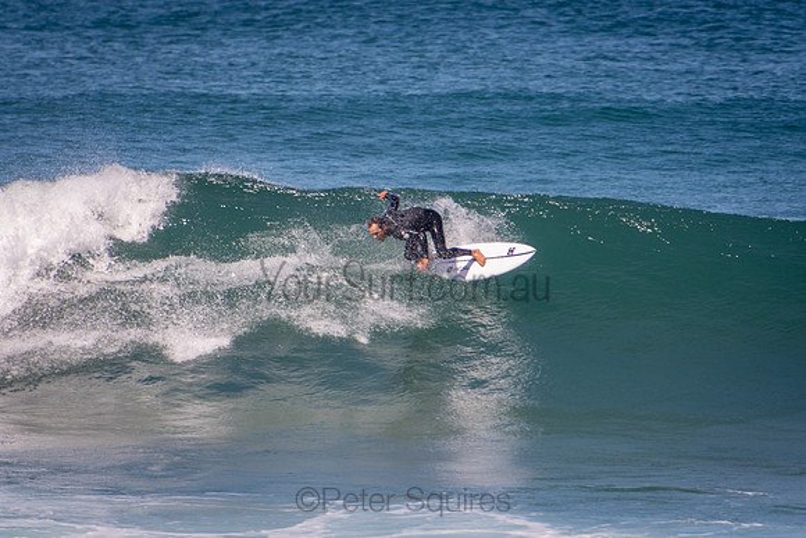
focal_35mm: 600
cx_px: 403
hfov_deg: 3.4
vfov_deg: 2.3
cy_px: 269
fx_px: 13436
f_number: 5.6
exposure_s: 1/1250
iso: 220
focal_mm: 400
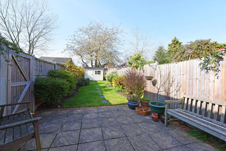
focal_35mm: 15
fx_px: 94
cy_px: 76
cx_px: 113
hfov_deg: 100.4
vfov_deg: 77.4
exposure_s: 1/640
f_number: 7.1
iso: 800
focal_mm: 15
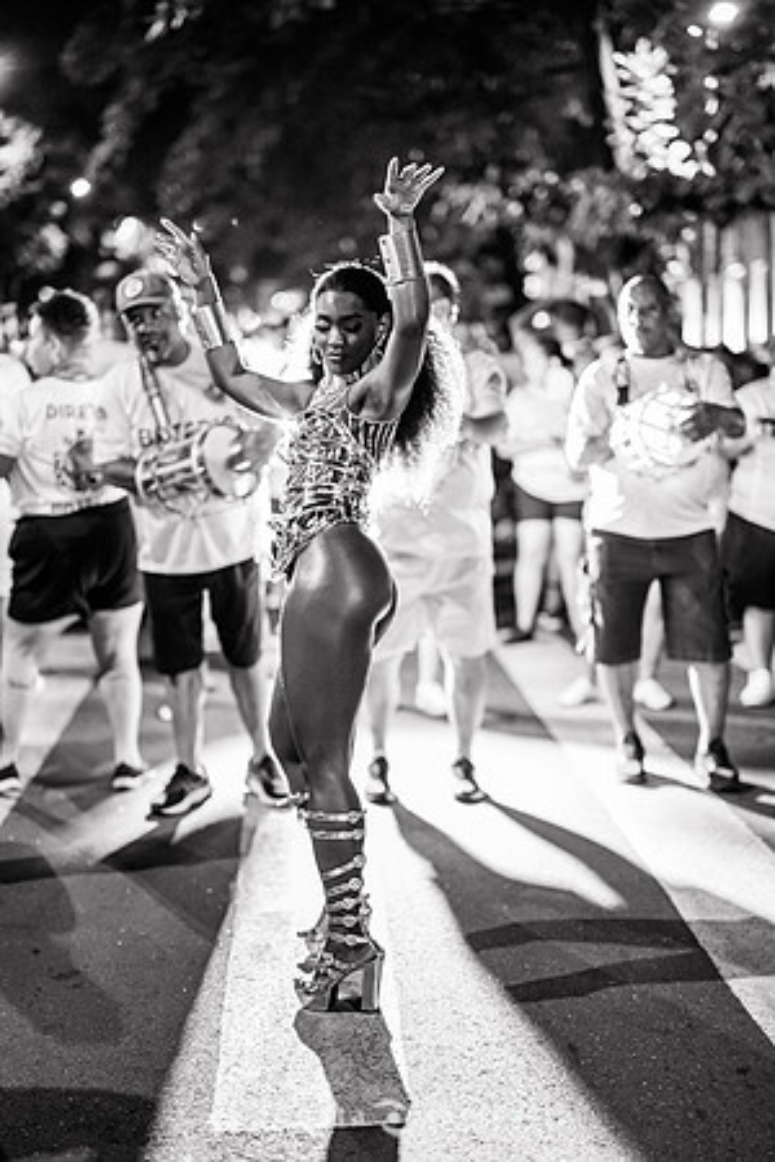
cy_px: 581
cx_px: 388
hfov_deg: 27.0
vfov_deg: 39.6
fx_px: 1614
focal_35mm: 50
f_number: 1.2
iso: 2500
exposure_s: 1/320
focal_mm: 50
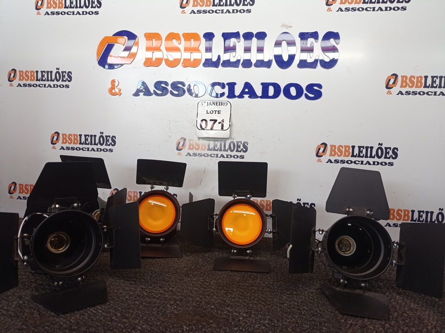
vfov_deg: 49.7
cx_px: 222
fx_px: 360
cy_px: 166
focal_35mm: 28
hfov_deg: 63.5
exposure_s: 1/60
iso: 104
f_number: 1.79
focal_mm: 4.7
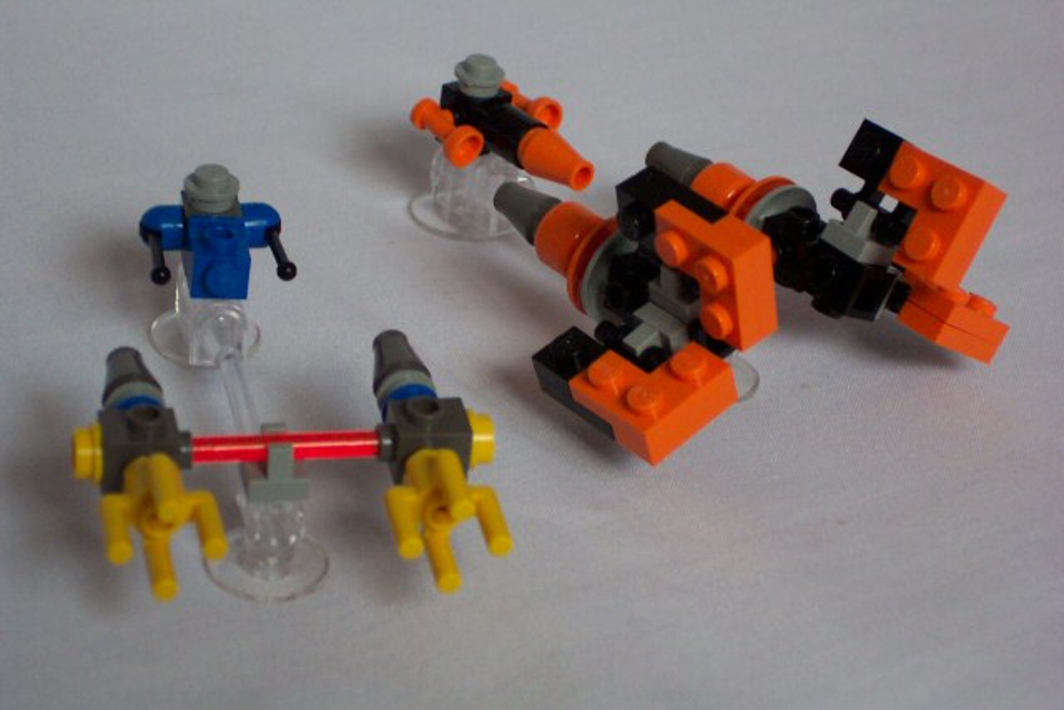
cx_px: 532
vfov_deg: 12.0
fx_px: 3370
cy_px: 355
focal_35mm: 114
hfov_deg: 17.9
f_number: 4.8
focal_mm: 24
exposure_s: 1/30
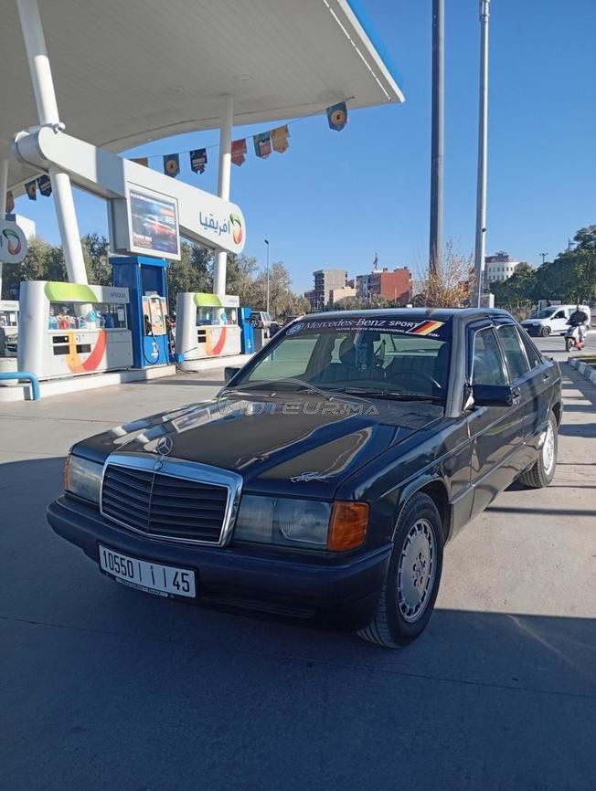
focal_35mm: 27
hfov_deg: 51.5
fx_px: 618
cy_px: 396
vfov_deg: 65.3
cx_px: 298
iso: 51
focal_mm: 3.98
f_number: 1.8
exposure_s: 1/348
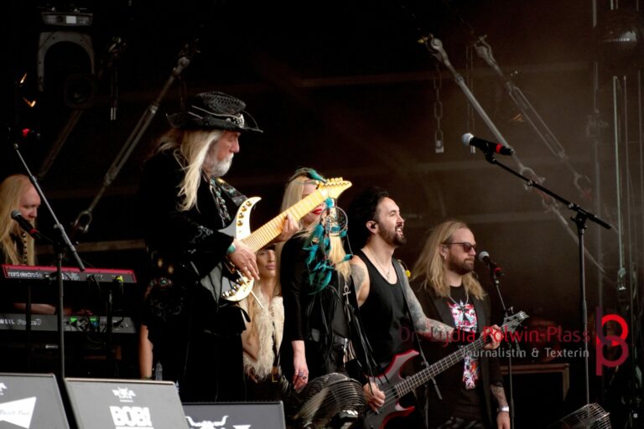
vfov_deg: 3.1
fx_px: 8049
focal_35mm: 450
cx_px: 322
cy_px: 214
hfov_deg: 4.6
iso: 1000
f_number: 6.3
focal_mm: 300
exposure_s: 1/500
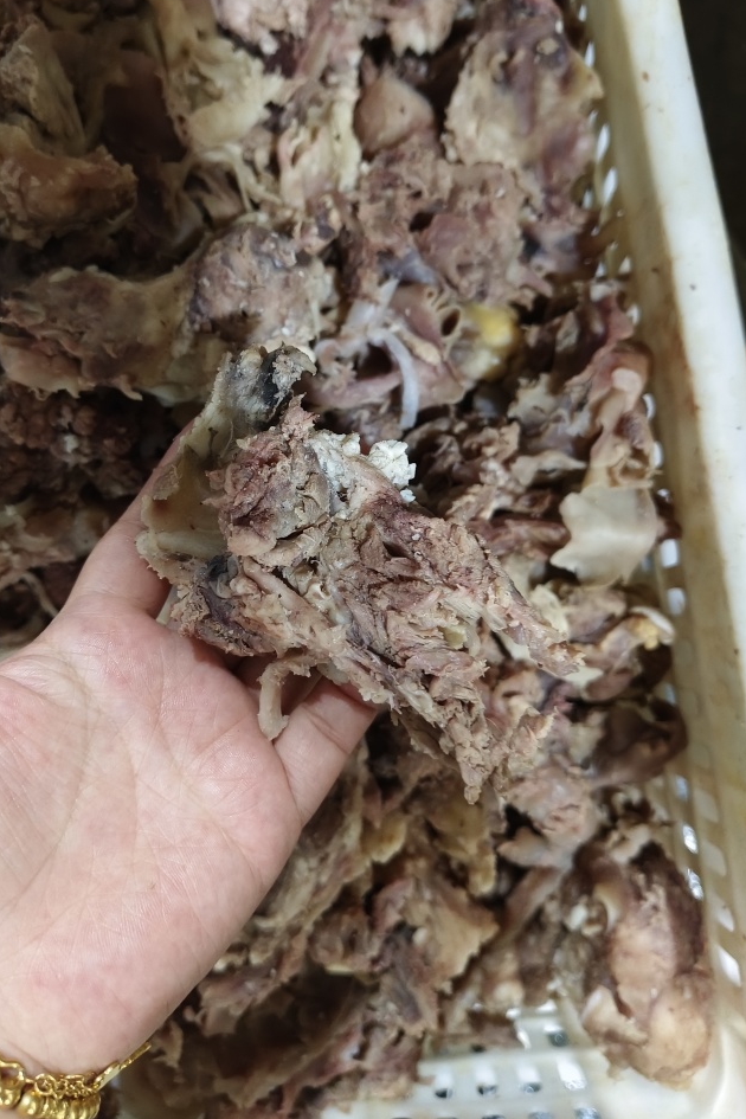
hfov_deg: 47.8
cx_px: 315
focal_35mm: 27
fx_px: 839
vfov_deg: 67.2
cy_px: 493
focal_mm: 5.6
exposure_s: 1/33.3
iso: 1066
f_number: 1.88
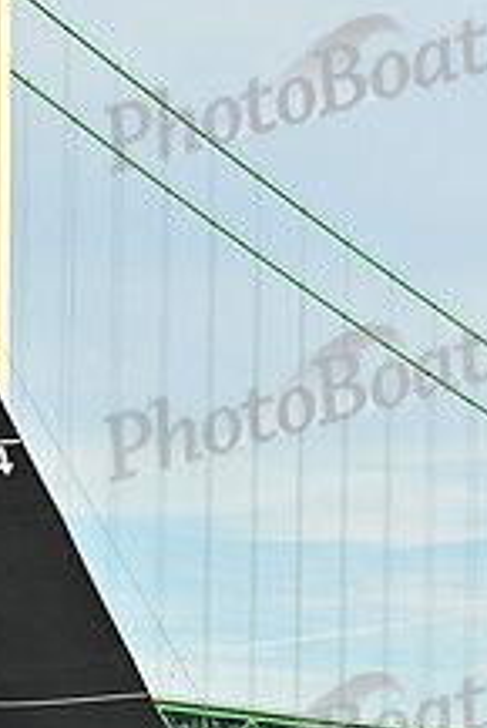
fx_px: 4659
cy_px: 617
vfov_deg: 8.9
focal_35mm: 230
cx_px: -69
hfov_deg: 6.0
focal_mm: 86
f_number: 5.6
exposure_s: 1/1000
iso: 320
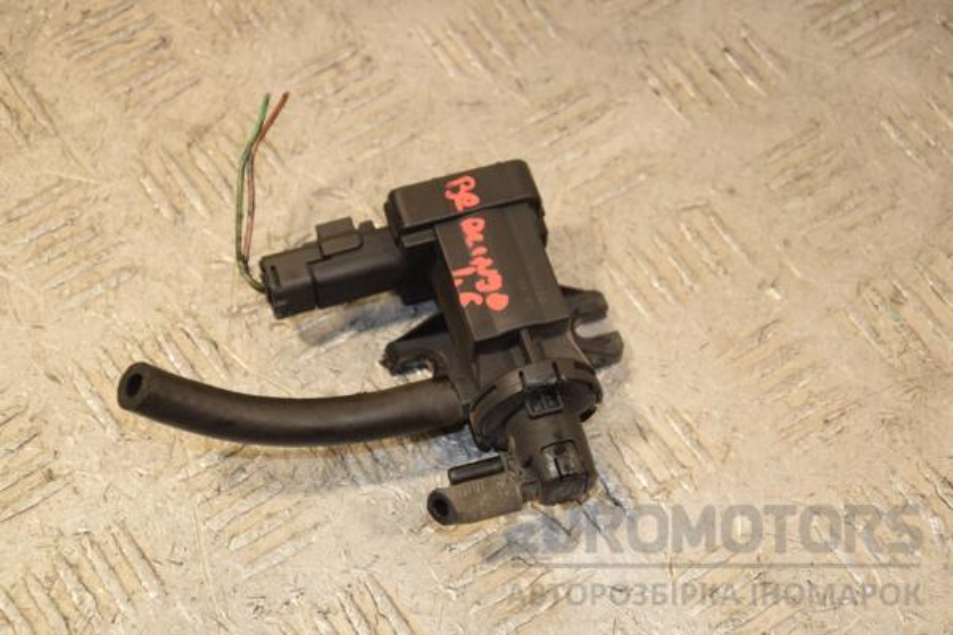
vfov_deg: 13.8
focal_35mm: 99
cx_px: 476
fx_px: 2621
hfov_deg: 20.6
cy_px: 318
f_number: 6.3
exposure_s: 1/200
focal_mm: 66
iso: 800
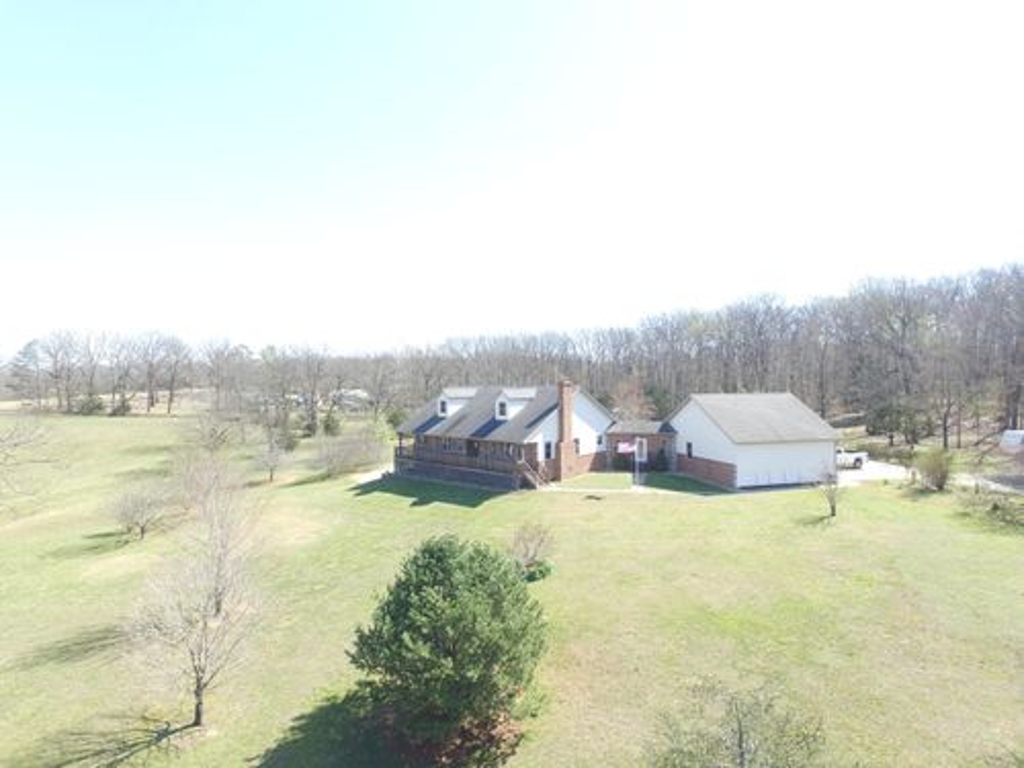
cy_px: 384
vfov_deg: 66.0
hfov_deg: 81.7
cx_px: 512
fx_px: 592
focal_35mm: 20
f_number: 2.8
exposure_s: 1/226
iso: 100
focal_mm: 3.61
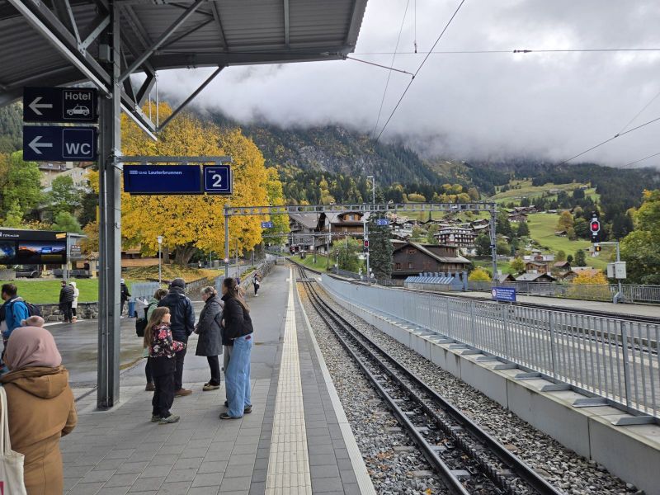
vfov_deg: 58.9
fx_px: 439
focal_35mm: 23
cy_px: 248
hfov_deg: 73.9
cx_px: 330
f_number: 1.8
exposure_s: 1/1321
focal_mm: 5.4
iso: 25
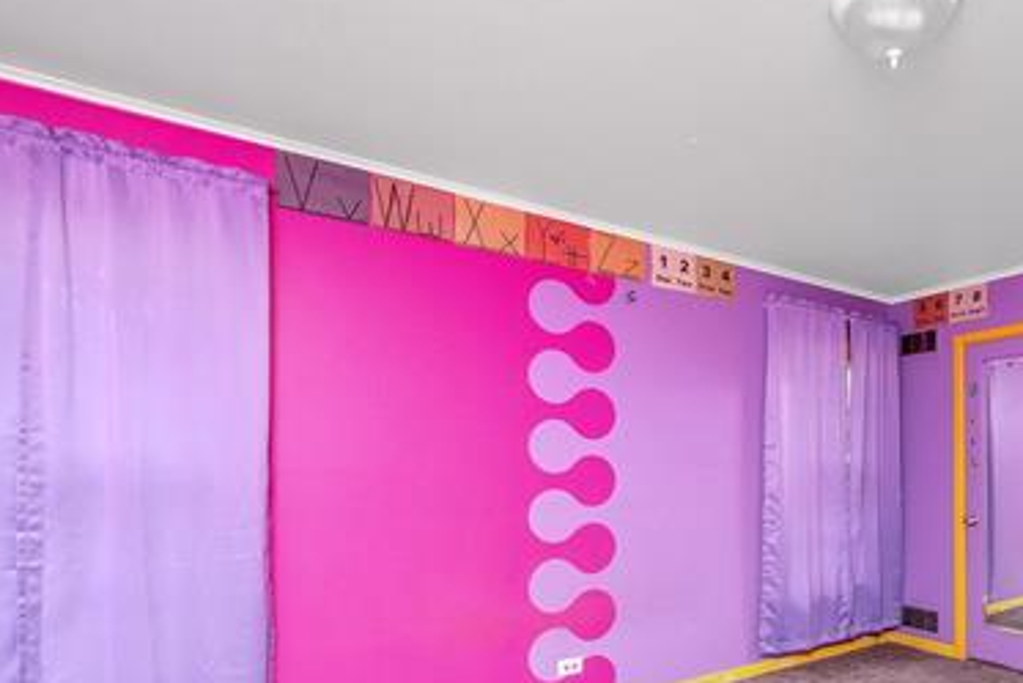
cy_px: 455
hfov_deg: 69.1
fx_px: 682
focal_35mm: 24
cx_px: 762
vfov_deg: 52.2
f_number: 8
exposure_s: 1/25
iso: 3200
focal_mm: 14
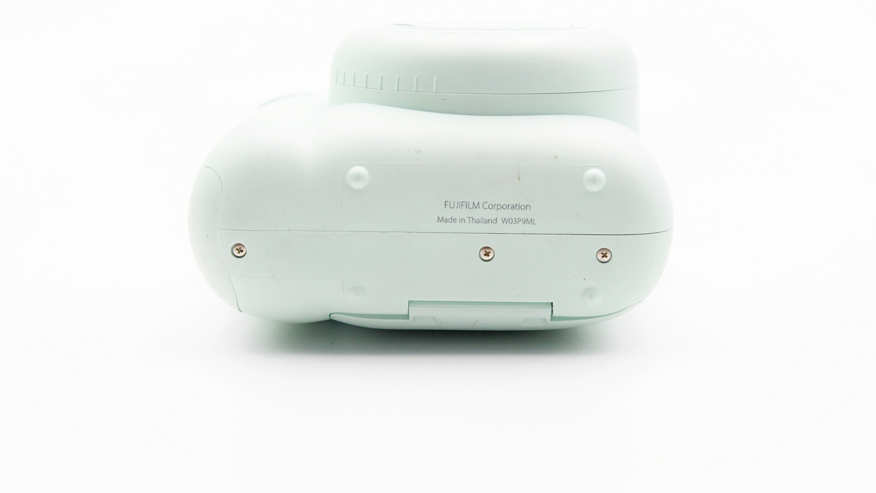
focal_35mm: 73
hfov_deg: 29.0
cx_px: 441
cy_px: 202
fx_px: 1695
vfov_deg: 16.5
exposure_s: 1/100
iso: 1250
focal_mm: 46
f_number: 8
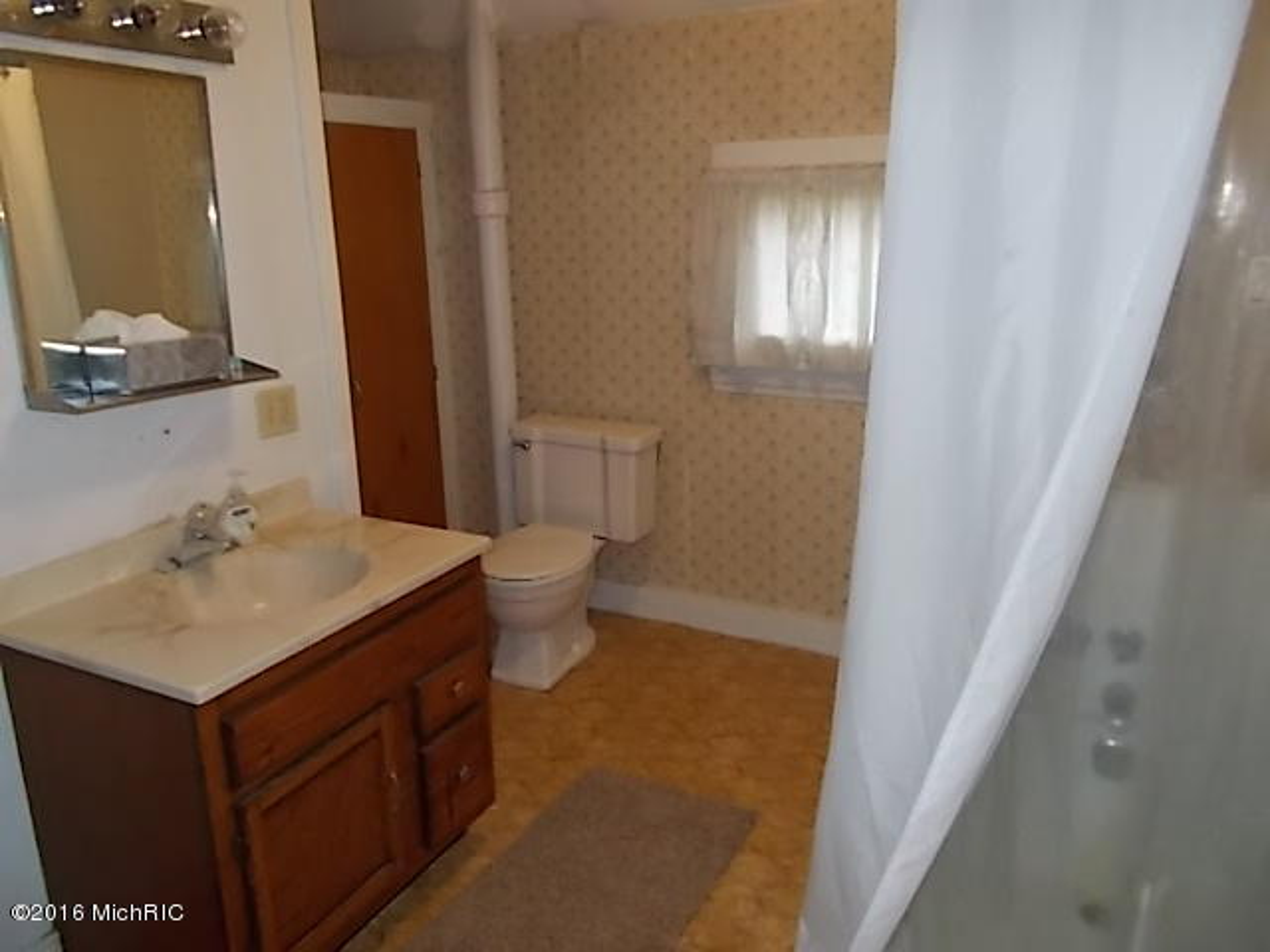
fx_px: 954
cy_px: 476
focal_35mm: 26
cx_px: 635
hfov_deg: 67.3
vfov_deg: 53.1
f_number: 3.2
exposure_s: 1/25
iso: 200
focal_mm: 4.6
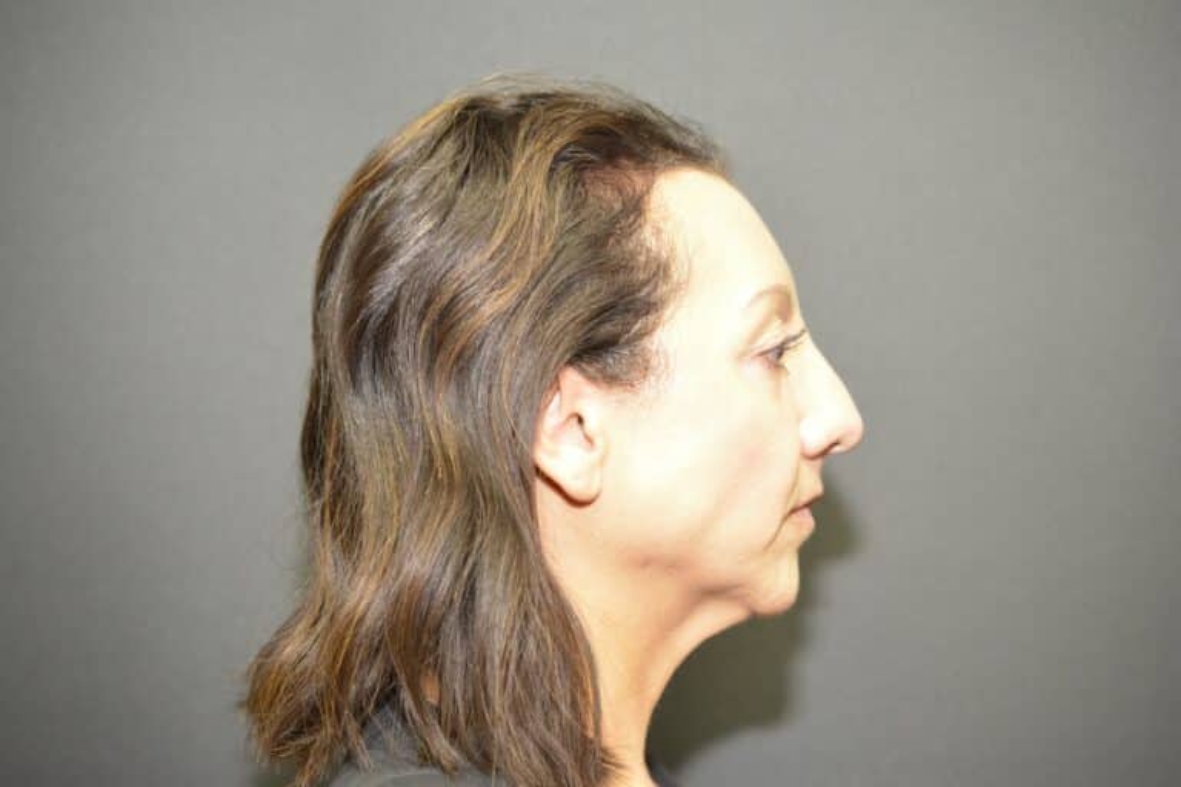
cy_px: 394
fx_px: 1968
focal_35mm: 60
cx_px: 590
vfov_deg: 22.6
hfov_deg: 33.4
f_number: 4
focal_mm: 40
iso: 800
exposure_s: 1/60
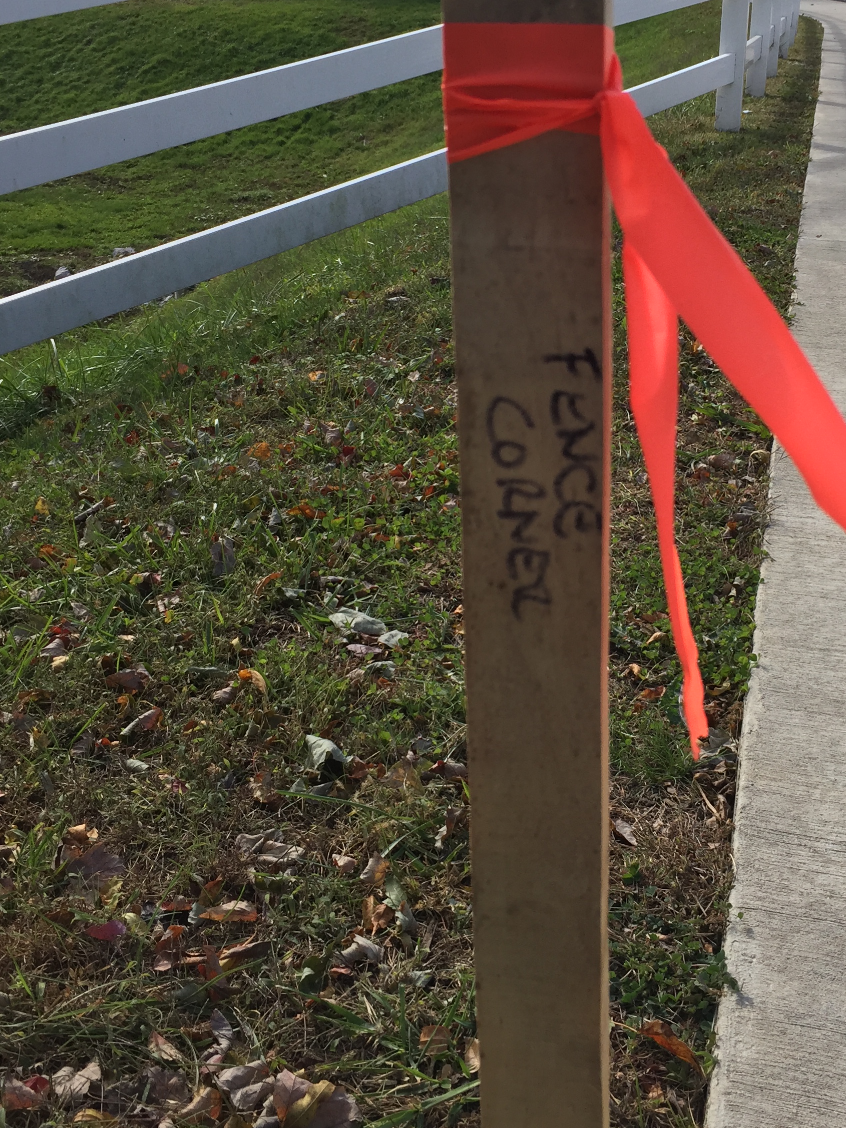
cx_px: 540
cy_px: 474
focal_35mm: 42
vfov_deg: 44.6
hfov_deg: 34.1
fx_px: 1369
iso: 32
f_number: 2.2
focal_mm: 4.15
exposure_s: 1/1582
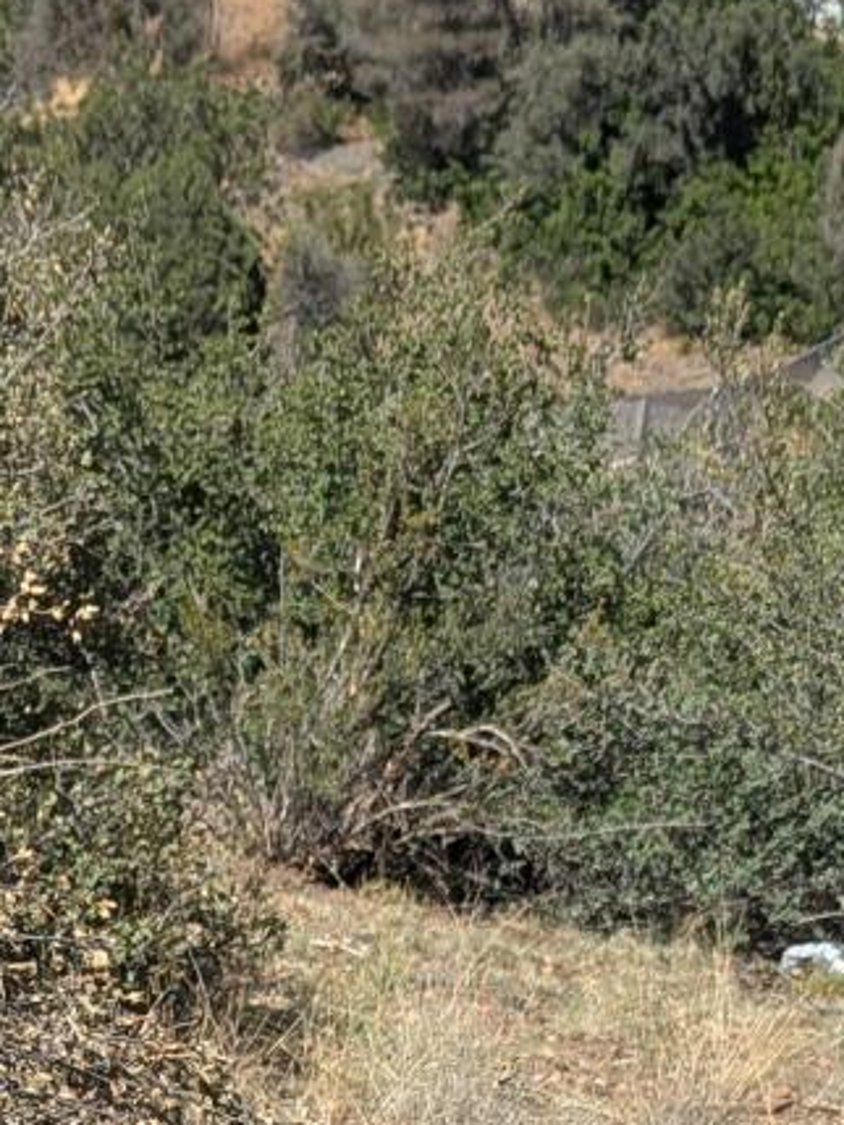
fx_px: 3639
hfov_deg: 13.2
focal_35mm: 112
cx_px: 332
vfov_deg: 16.3
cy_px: 1581
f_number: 1.85
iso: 41
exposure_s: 1/1795
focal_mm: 6.81
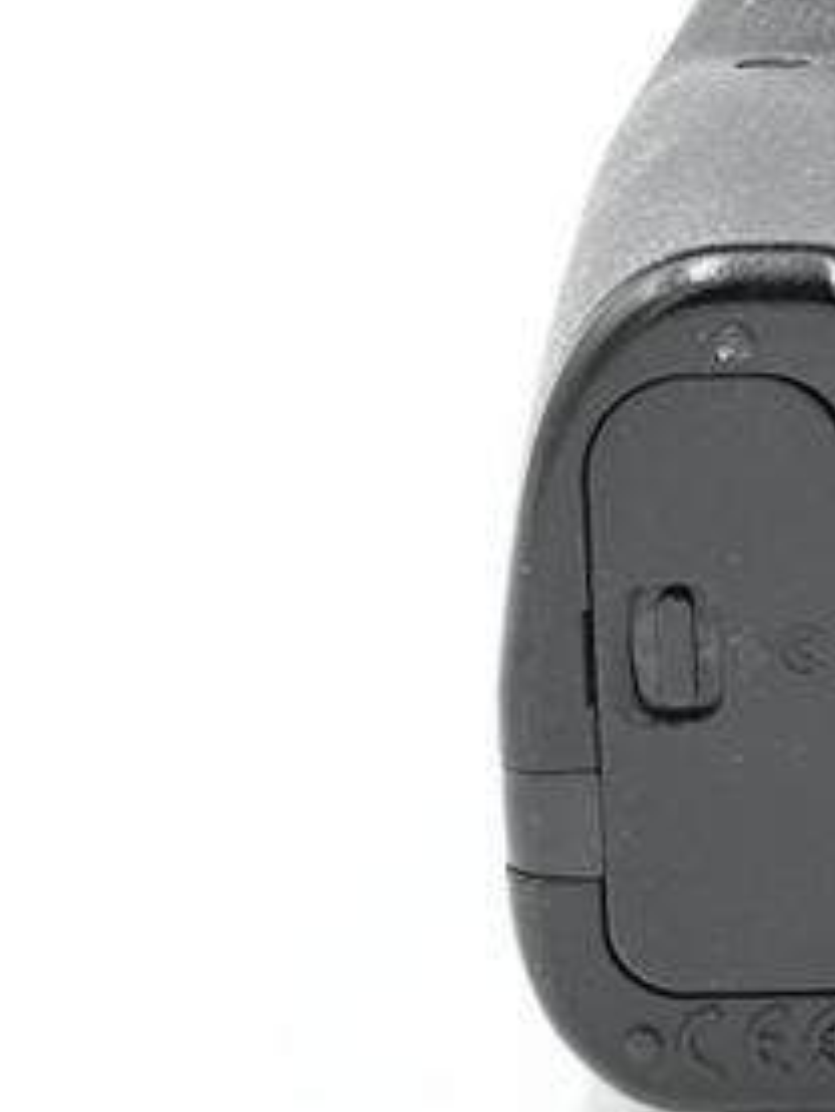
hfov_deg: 7.2
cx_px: 1469
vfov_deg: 9.8
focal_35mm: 202
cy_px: 299
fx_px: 6492
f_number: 14
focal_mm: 60
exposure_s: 1/6
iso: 100
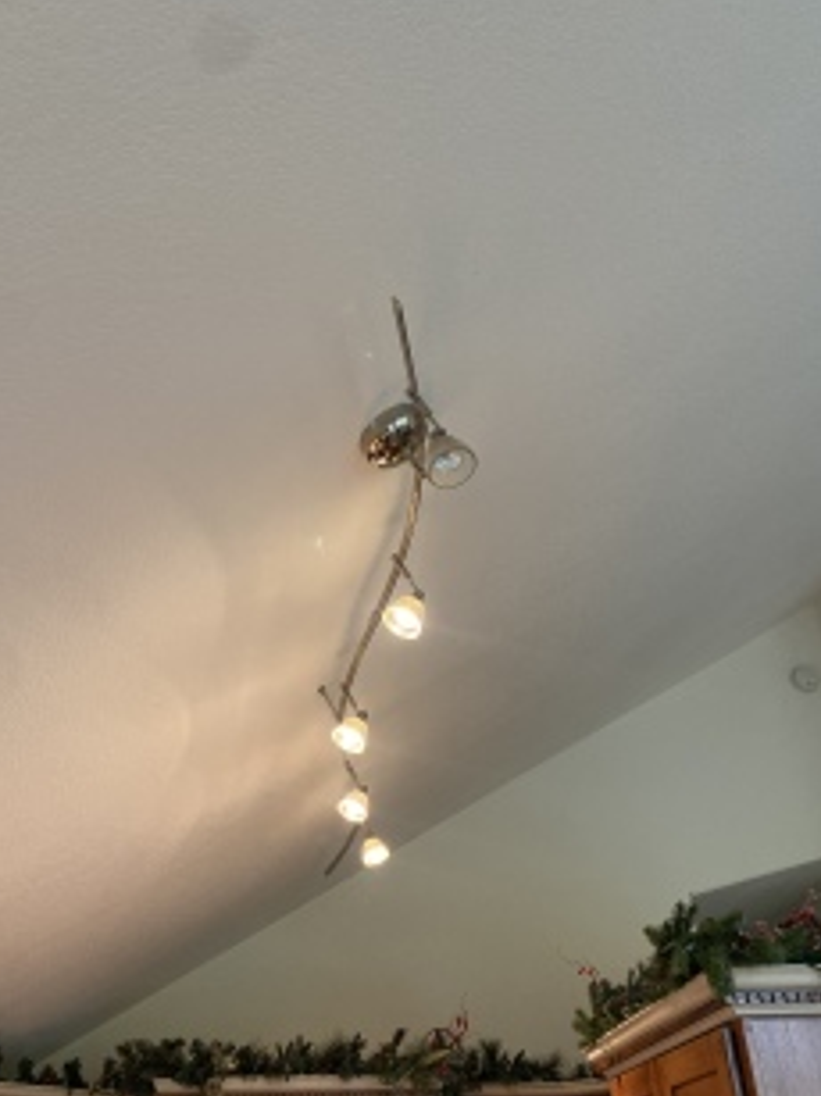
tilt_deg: +33.4
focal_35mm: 31
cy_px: 585
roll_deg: +1.0
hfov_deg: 45.4
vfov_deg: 58.3
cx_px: 375
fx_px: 981
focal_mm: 4.25
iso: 320
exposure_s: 1/60
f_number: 1.8
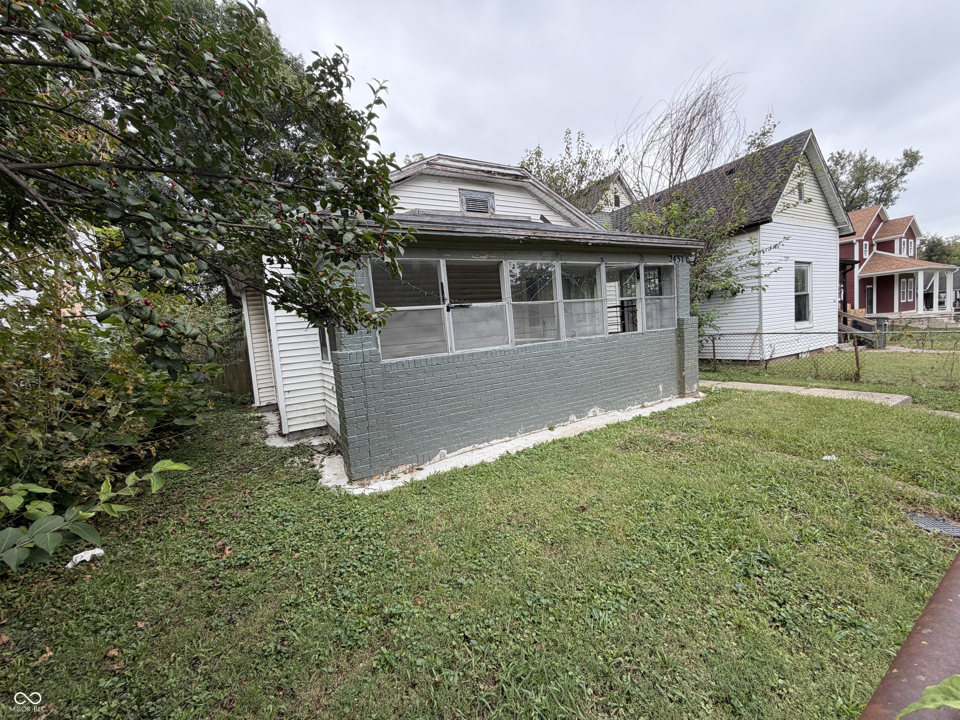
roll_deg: +4.3
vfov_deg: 85.7
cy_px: 360
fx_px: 388
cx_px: 480
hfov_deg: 102.1
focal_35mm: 14
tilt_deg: -4.6
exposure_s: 1/195
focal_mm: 2.22
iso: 50
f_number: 2.2
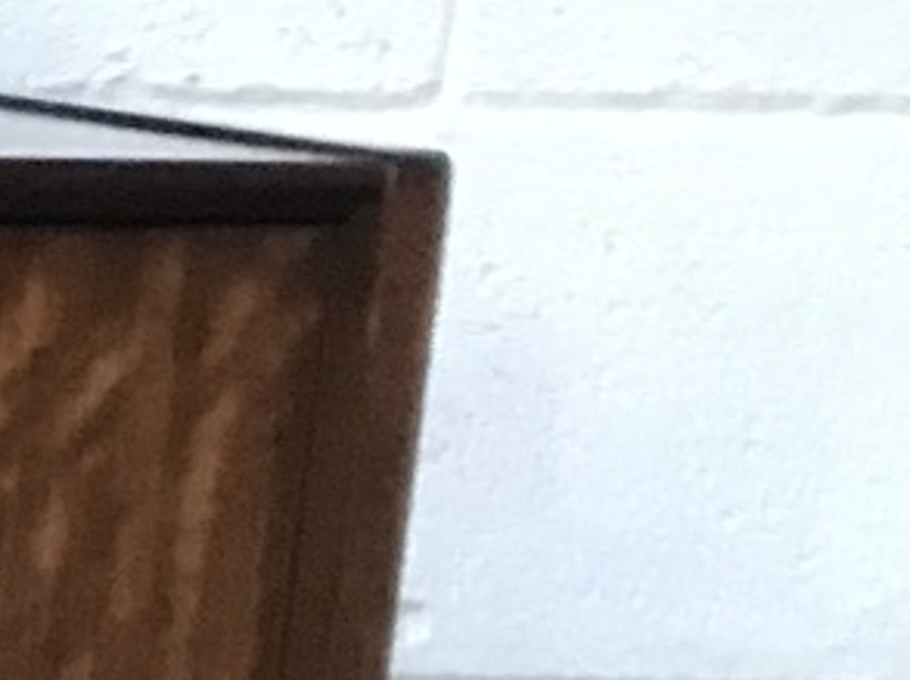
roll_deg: -0.7
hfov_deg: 7.9
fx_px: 5146
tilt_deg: -14.0
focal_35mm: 196
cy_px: 1018
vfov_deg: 7.4
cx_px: -2264
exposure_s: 1/14
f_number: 1.8
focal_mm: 3.99
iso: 100
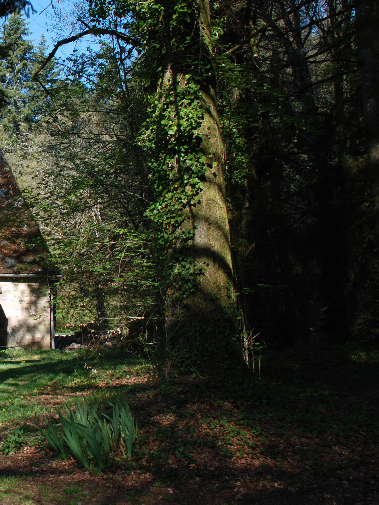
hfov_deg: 26.1
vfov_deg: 38.0
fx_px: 730
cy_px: 196
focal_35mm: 50
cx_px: -73
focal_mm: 18
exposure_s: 1/125
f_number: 5.6
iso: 110
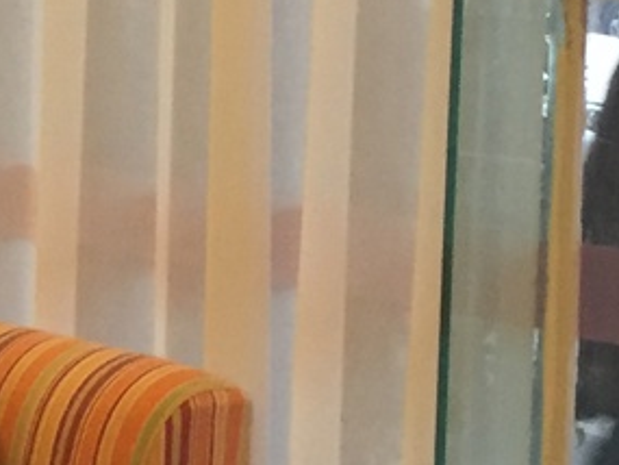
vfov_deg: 8.8
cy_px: 55
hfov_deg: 11.1
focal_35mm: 169
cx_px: -401
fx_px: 3023
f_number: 2.2
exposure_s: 1/33
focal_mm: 4.15
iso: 200
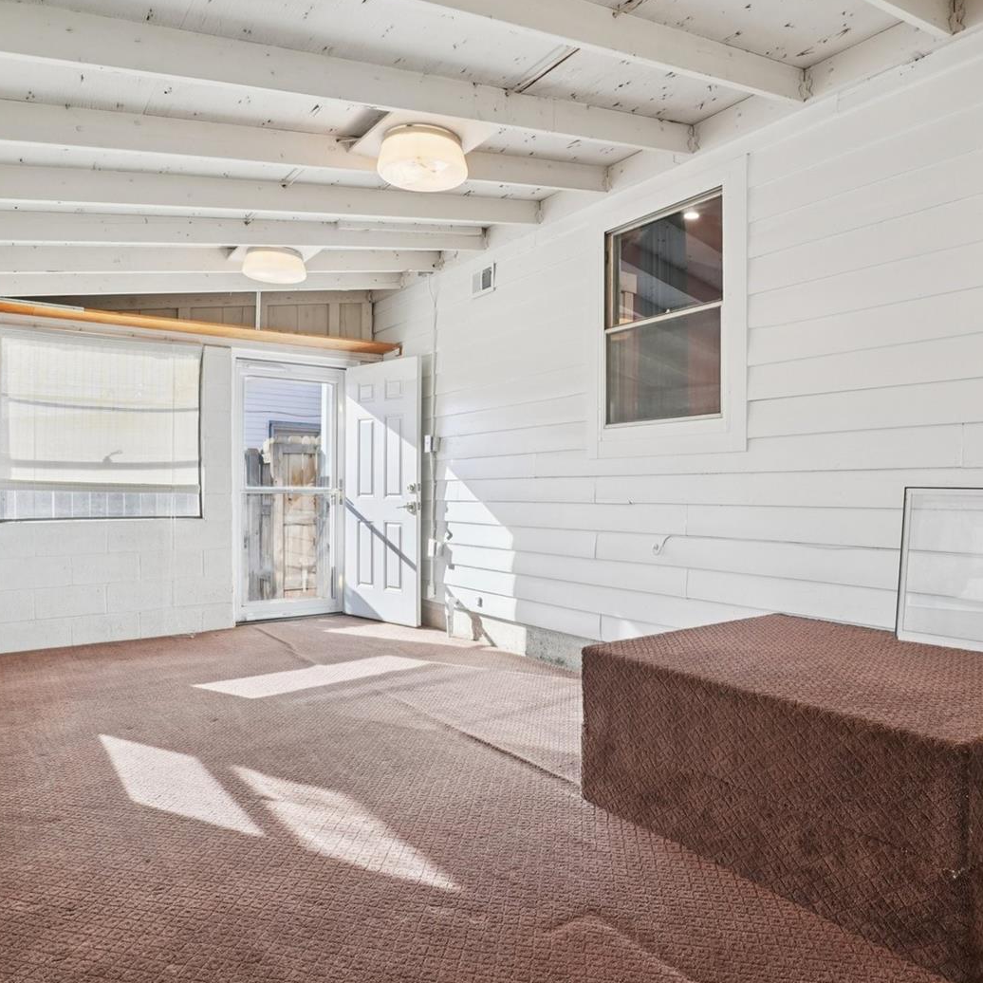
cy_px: 494
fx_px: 696
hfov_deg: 70.1
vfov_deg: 70.5
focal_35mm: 22
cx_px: 566
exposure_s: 1/45
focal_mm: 11
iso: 100
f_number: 8
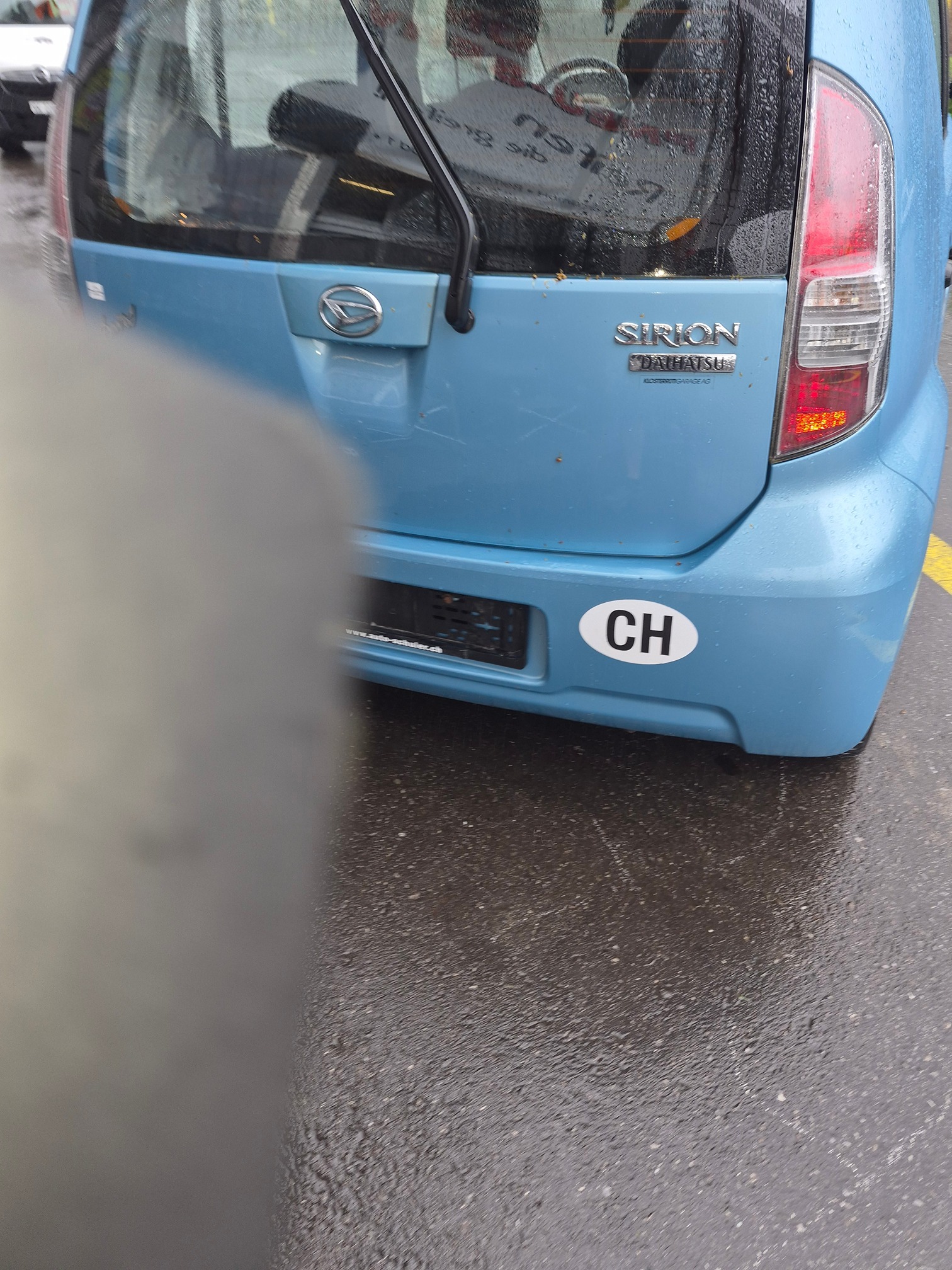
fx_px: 843
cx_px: 476
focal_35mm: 23
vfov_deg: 73.9
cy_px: 635
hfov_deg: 58.9
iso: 25
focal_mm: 5.4
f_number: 1.8
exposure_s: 1/116
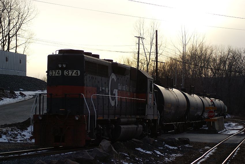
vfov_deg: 13.1
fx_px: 715
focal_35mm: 105
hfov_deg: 19.4
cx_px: 122
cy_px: 82
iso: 100
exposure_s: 1/400
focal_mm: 70
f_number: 4.5
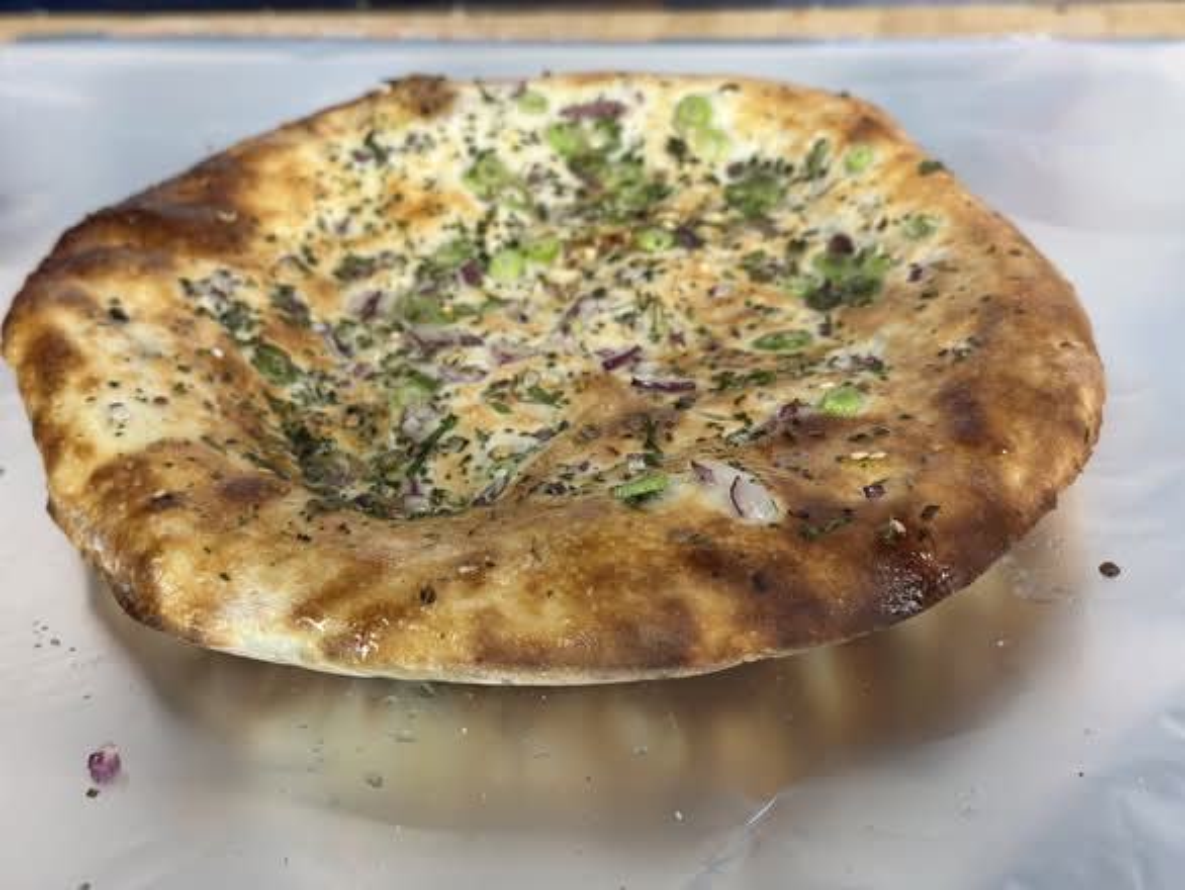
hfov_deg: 39.6
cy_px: 445
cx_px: 592
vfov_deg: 30.3
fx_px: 1644
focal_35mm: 48
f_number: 1.78
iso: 250
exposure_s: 1/60
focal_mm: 6.86
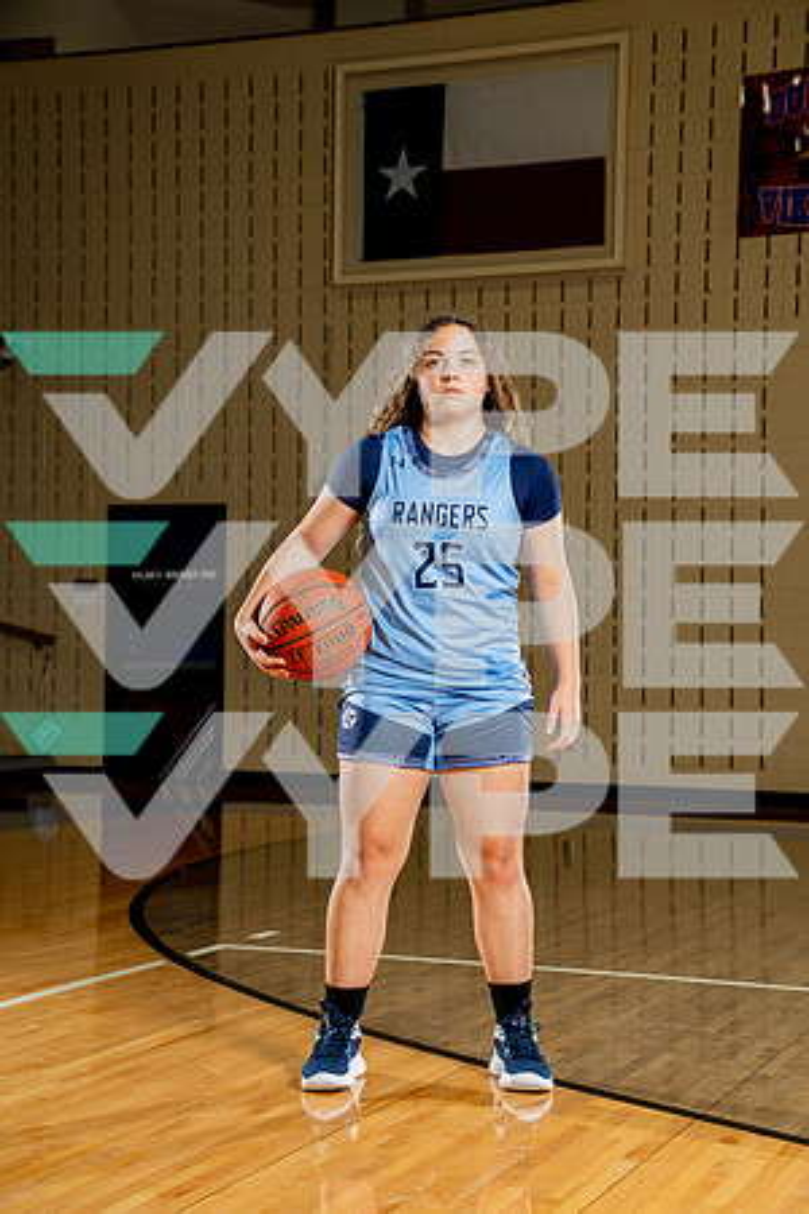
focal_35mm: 62
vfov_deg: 32.4
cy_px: 607
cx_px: 404
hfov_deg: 21.9
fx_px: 2090
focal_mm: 62
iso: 400
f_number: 5.6
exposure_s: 1/250
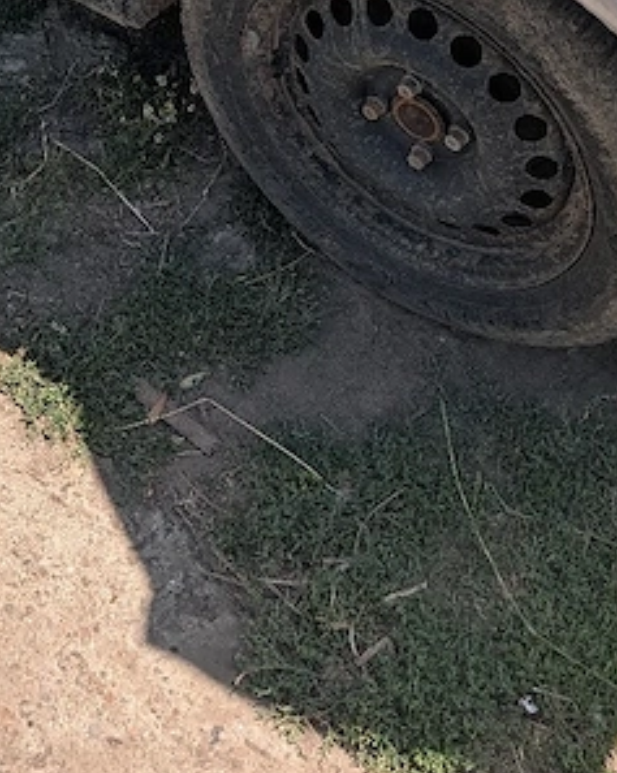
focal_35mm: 63
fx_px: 1440
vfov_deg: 26.5
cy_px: -173
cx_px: 203
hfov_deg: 24.1
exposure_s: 1/1000
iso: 20
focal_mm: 6.9
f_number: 1.68
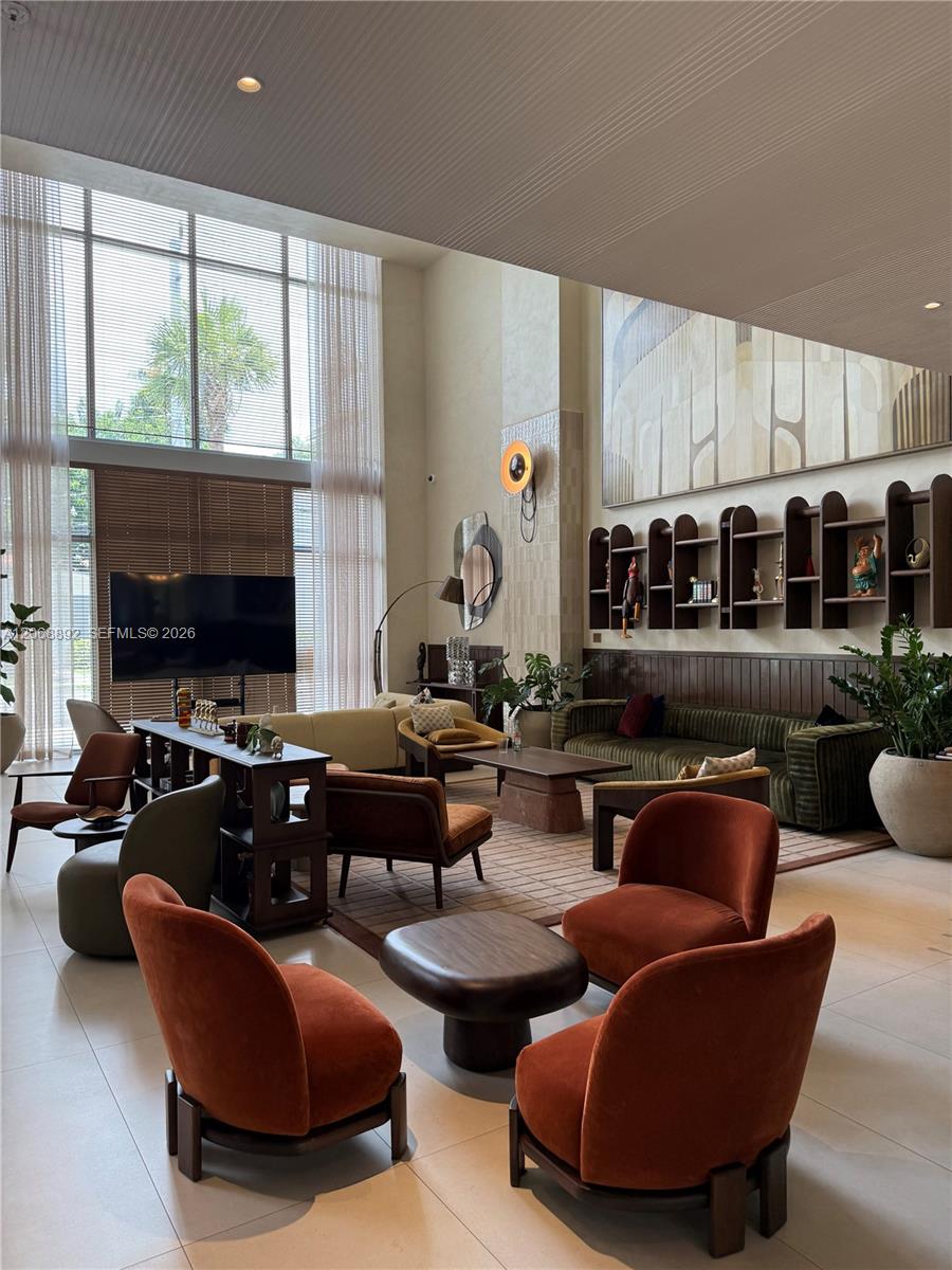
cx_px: 476
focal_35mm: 24
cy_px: 635
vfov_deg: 71.6
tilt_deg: -0.4
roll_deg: +0.3
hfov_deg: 56.8
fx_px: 880
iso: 100
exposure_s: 1/134
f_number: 1.78
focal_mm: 6.76
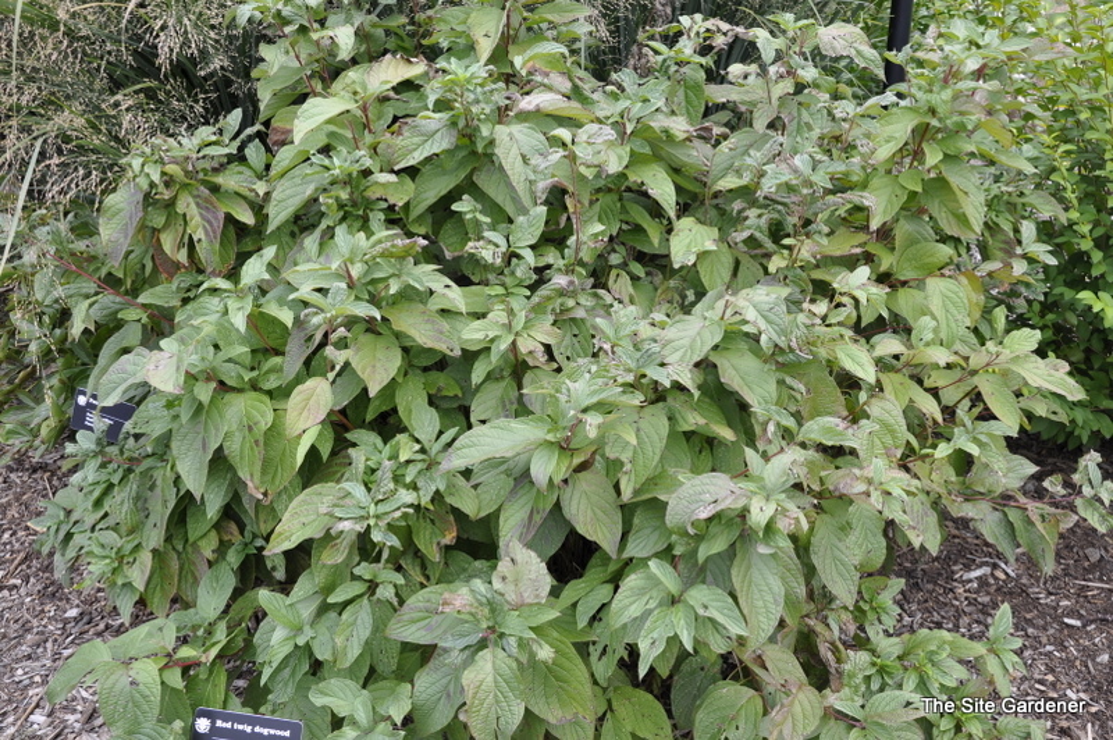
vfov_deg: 34.2
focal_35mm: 39
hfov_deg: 49.6
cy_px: 370
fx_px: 1205
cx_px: 556
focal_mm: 26
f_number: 7.1
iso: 200
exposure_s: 1/50
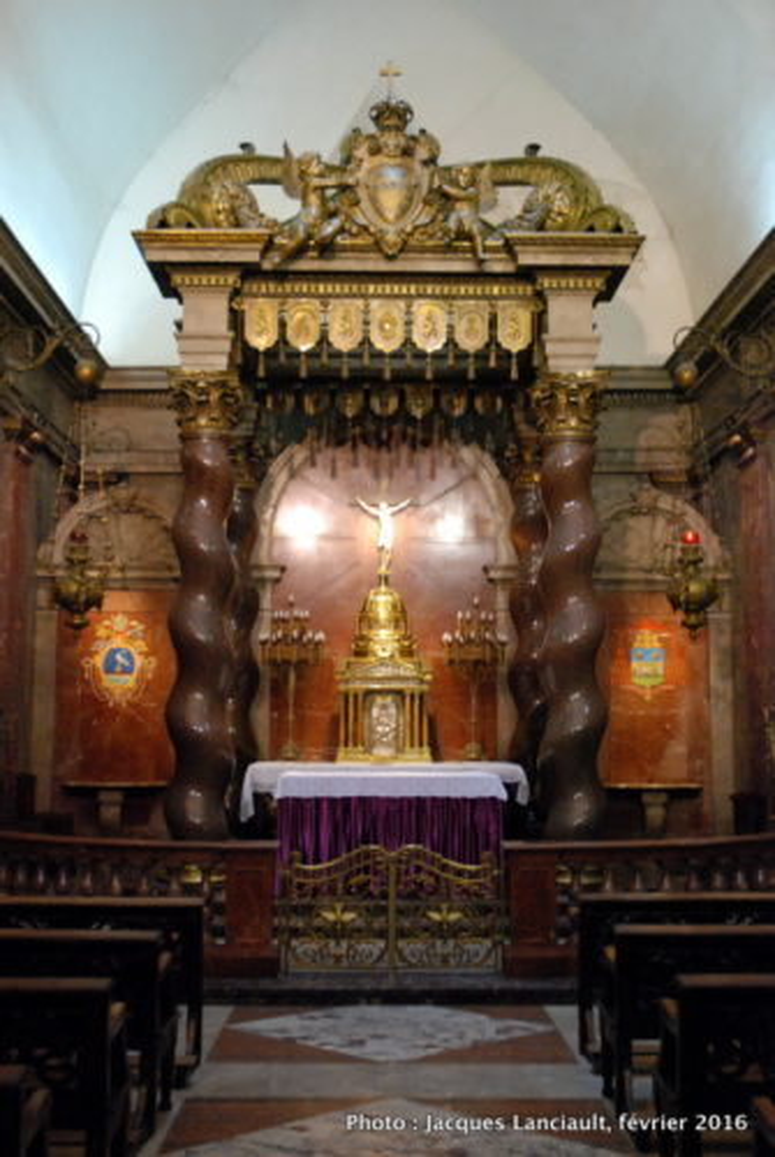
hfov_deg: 33.1
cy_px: 578
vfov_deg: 47.9
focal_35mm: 40
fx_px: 1303
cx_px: 388
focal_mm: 27
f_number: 3.8
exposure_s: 1/40
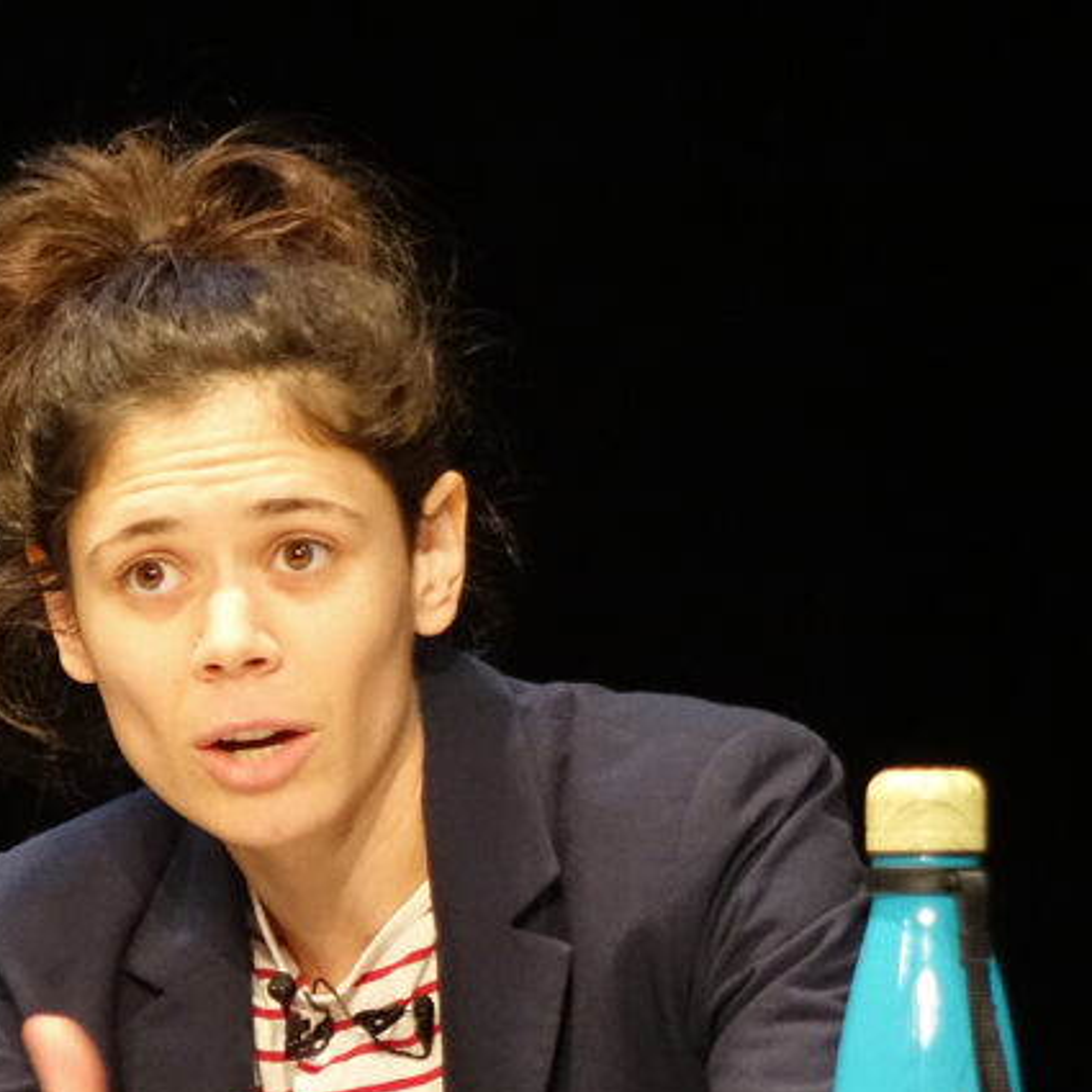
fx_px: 14633
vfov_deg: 4.3
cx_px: 311
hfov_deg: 4.3
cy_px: 875
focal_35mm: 410
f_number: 2.8
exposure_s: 1/30
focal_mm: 73.3
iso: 2500
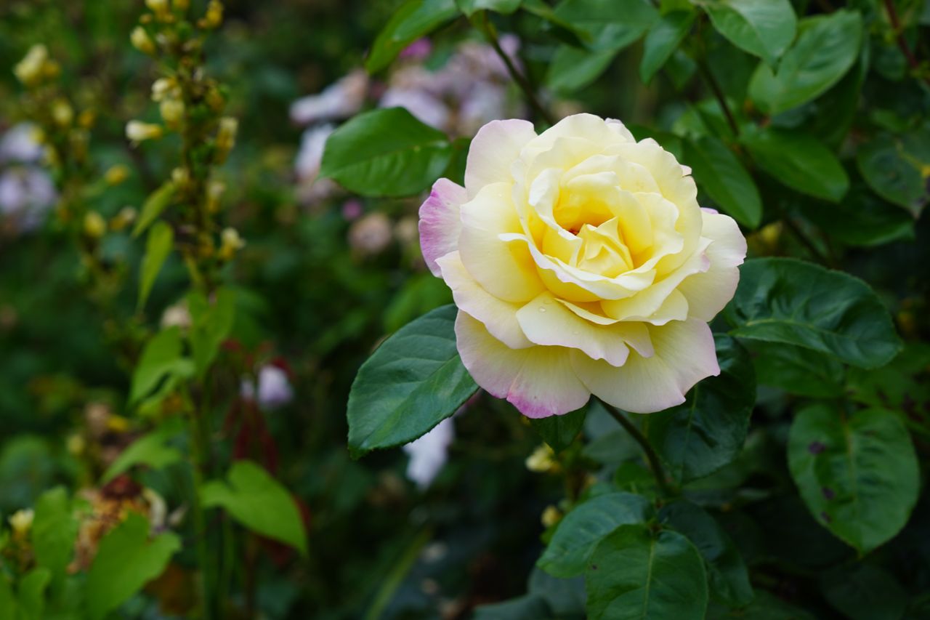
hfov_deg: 19.5
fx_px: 2712
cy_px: 310
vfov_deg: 13.0
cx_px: 465
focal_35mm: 105
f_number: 5
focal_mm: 70
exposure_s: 1/250
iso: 100
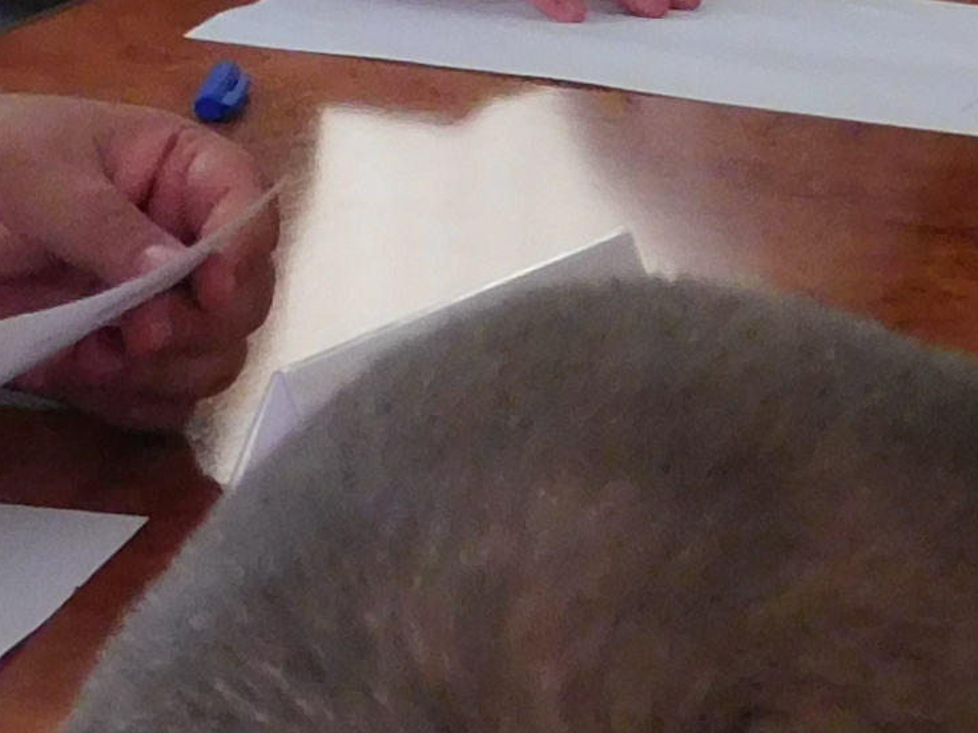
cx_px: -784
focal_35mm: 370
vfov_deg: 4.0
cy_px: -734
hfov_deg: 5.3
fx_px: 10452
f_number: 4
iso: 320
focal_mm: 10.4
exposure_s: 1/30
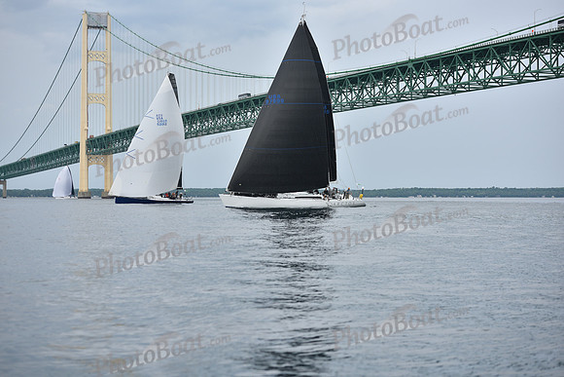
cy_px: 188
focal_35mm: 70
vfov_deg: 19.5
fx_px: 1097
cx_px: 282
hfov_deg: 28.8
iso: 250
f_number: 4
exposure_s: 1/800
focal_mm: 70
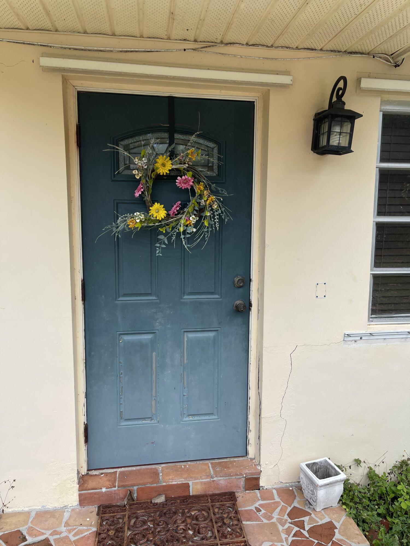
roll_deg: +0.1
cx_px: 205
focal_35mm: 26
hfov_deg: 53.1
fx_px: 411
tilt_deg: -7.7
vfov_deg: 67.3
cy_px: 273
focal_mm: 5.1
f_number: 1.6
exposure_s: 1/1067
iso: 32
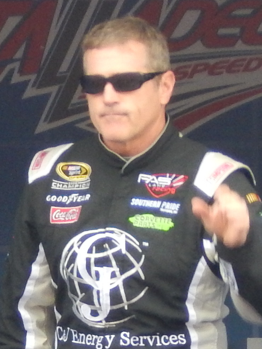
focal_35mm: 384
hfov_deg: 3.9
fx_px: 3870
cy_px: 174
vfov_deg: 5.2
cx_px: 131
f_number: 5.7
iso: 400
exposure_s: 1/100
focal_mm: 69
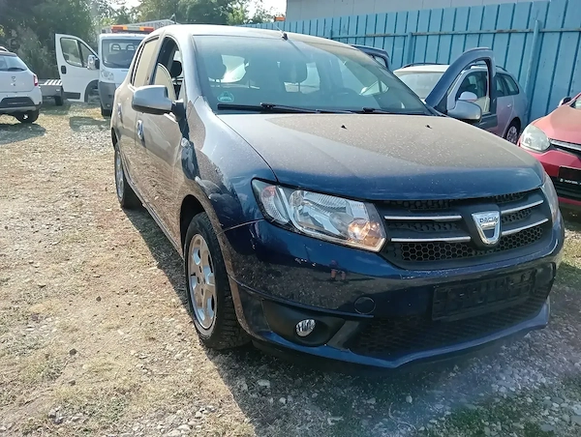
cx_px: 290
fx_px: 471
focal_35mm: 28
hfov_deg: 63.4
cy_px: 218
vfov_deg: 49.9
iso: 100
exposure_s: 1/578
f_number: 1.8
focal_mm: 3.98
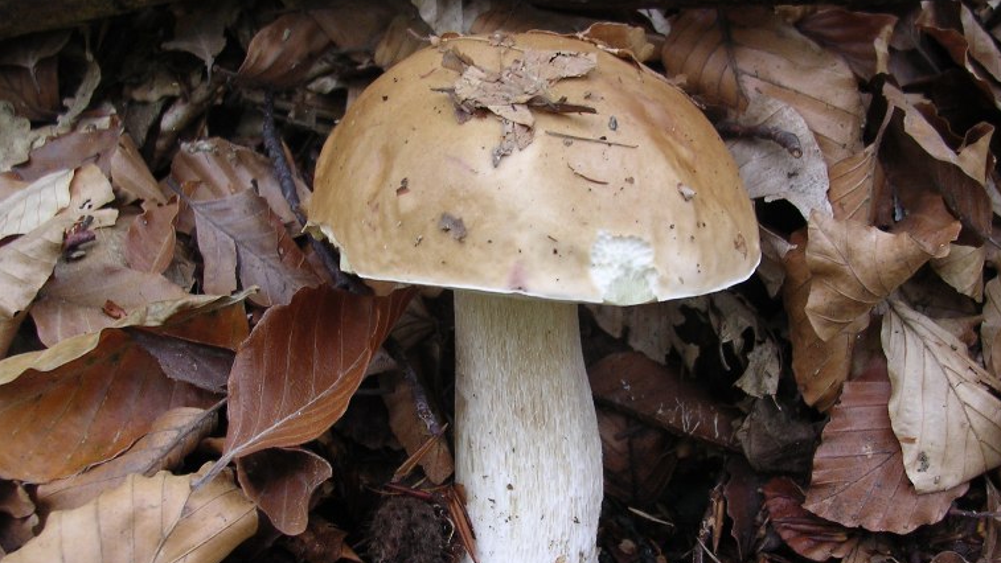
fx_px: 1115
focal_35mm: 42
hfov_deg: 48.4
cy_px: 348
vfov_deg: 28.3
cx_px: 506
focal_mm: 5.8
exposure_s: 1/6.9
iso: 100
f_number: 2.8
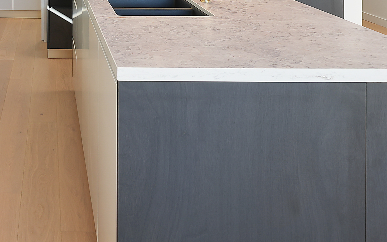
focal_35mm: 52
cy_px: -96
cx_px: 44
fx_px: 549
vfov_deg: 21.7
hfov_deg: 36.6
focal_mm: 18
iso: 100
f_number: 10
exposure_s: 1/10
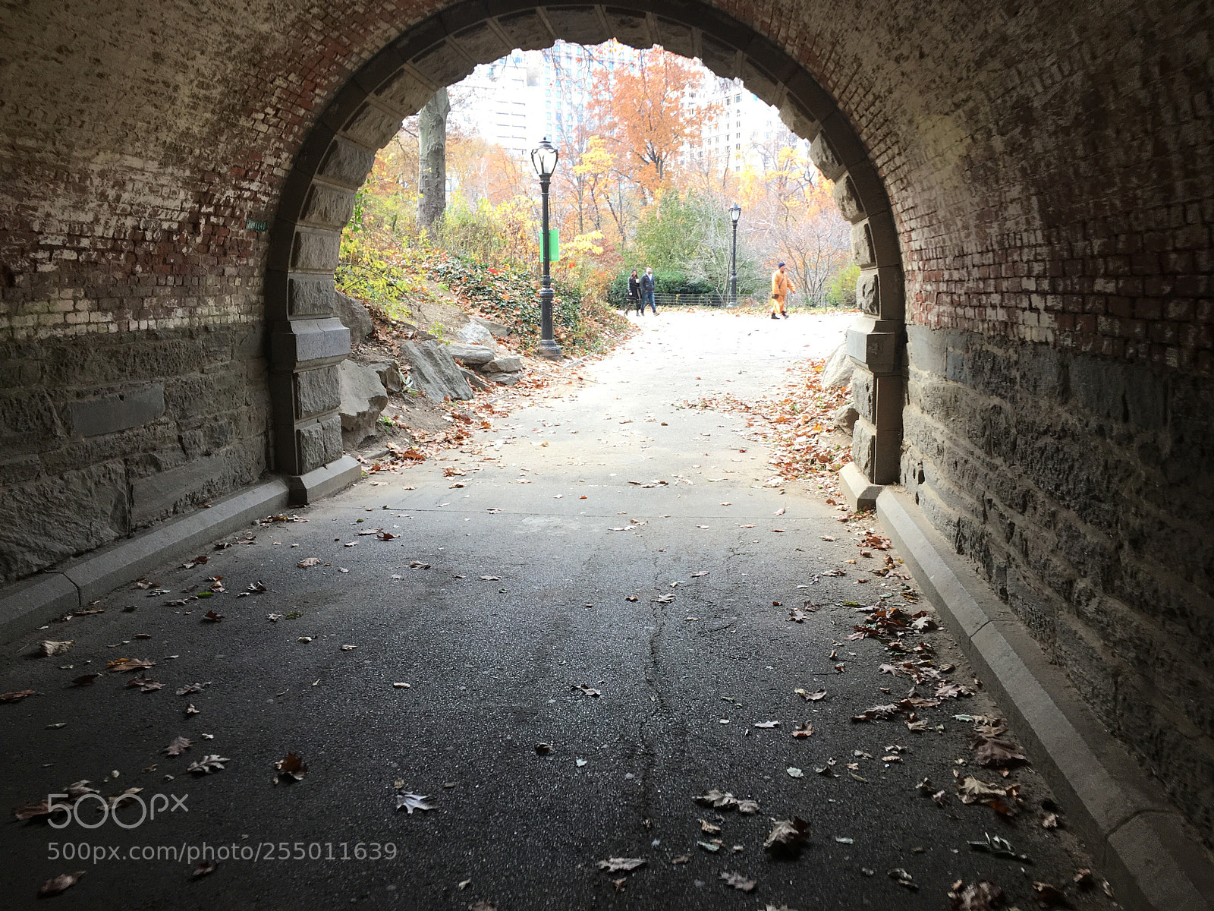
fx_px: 1017
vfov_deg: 48.2
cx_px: 607
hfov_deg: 61.7
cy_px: 456
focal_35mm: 29
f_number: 2.2
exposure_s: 1/60
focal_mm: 4.15
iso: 25
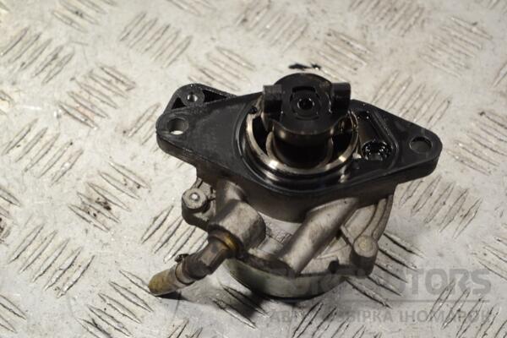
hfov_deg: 24.6
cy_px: 169
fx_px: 1162
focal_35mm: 82
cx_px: 254
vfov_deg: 16.6
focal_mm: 55
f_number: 5.6
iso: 200
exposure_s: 1/30
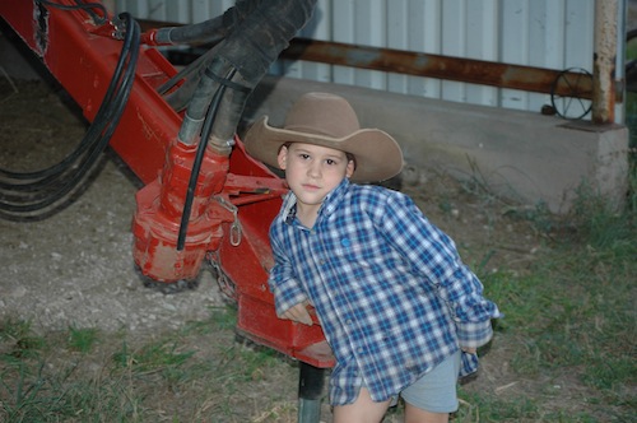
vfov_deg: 16.5
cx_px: 318
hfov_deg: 24.6
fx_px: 1458
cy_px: 212
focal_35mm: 82
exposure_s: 1/60
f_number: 4
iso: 400
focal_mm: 55
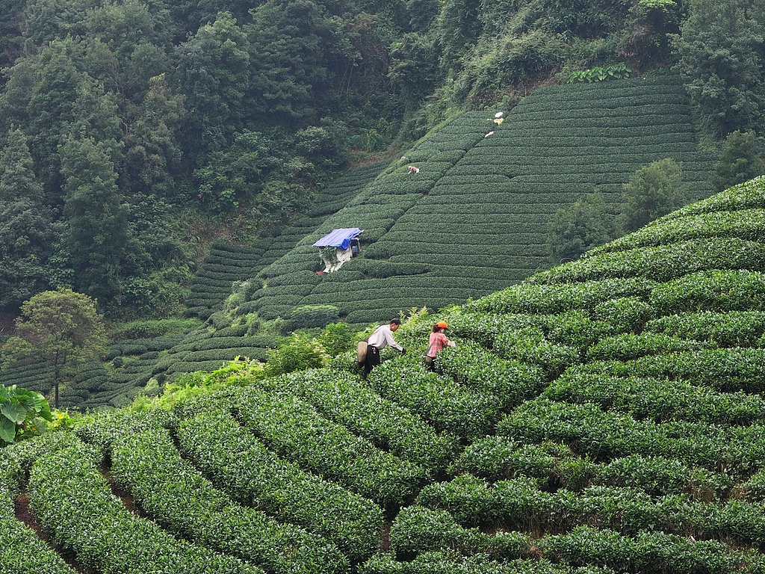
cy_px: 287
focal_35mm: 166
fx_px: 3669
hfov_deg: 11.9
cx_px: 382
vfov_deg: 8.9
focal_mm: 30.71
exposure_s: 1/200
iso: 100
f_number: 3.4
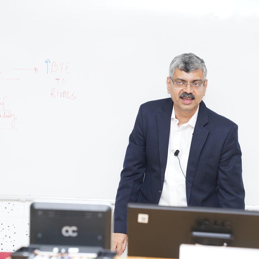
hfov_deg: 19.1
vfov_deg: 19.1
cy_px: 129
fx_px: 770
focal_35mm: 91
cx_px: 139
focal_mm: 70
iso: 500
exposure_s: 1/200
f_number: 3.5
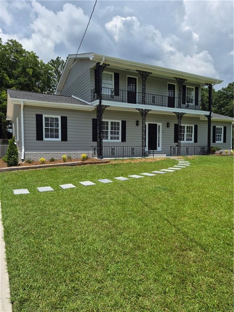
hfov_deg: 58.9
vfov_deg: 73.9
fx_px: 207
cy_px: 156
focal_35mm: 23
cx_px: 117
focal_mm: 5.4
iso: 64
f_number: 1.8
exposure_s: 1/7696
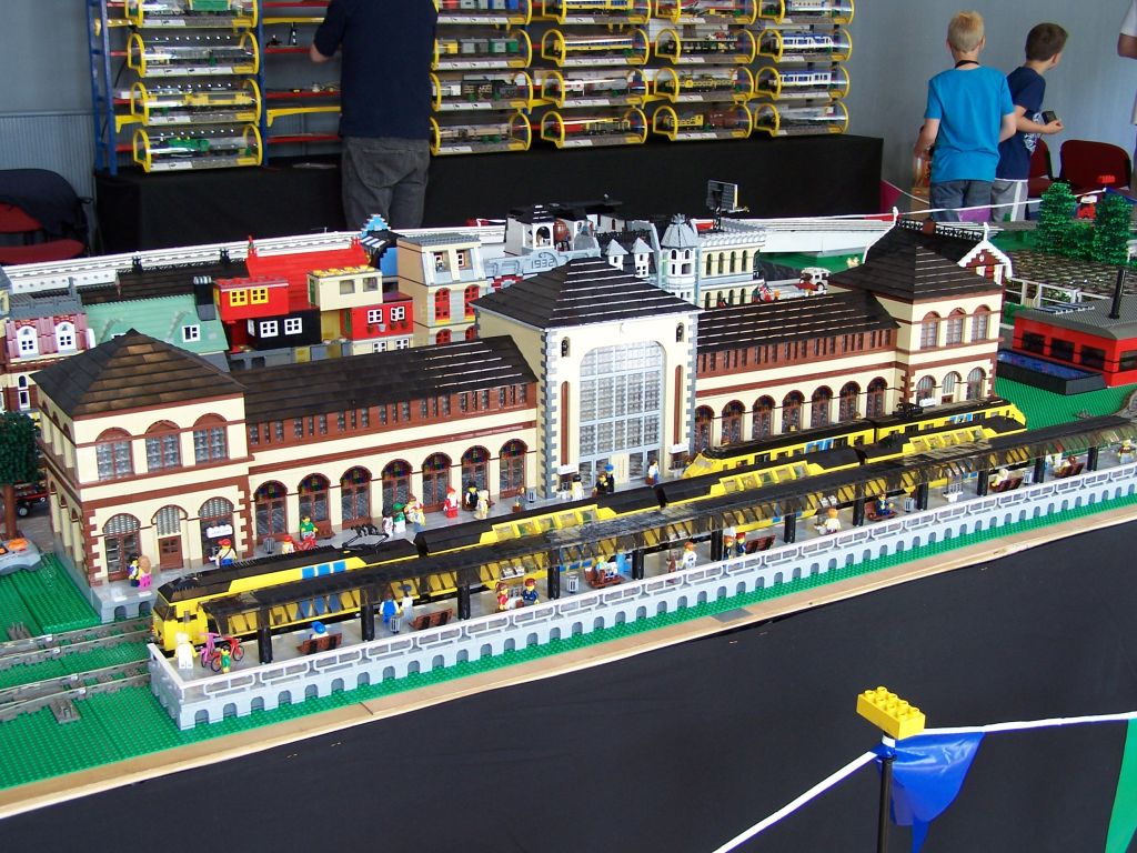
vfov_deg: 33.6
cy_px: 426
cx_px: 568
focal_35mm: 43
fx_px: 1412
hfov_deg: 43.9
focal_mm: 7.1
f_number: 2.9
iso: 80
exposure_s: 1/20
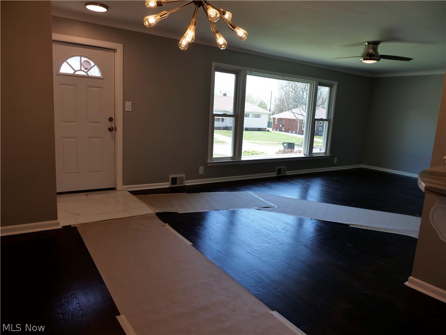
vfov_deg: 56.8
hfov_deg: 71.6
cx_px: 223
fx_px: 309
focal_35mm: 24
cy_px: 168
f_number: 4
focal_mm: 12
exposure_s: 1/200
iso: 200
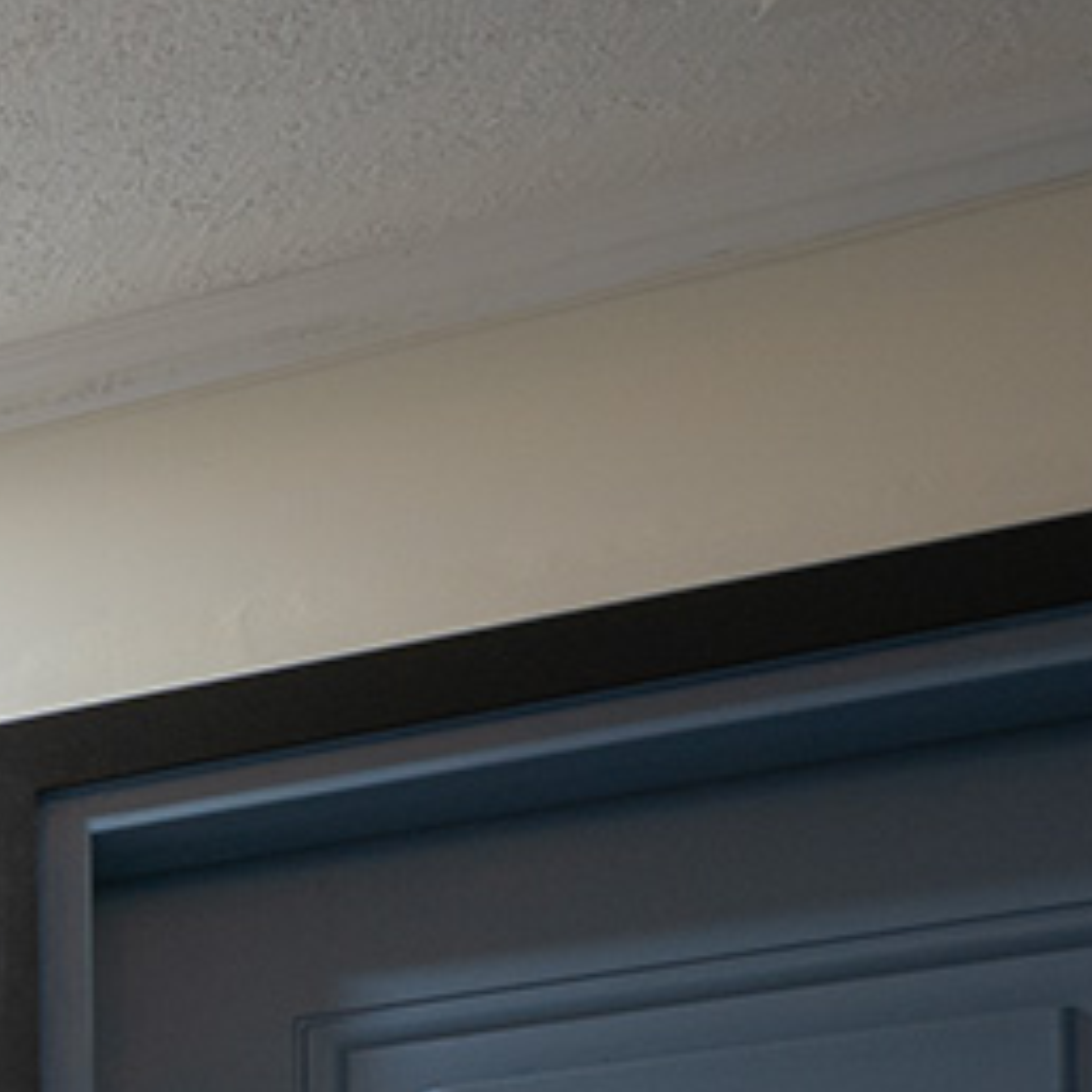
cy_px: 2025
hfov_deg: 8.9
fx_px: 2891
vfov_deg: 17.1
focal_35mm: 81
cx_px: -2946
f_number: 10
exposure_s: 1.6
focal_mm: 12
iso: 100
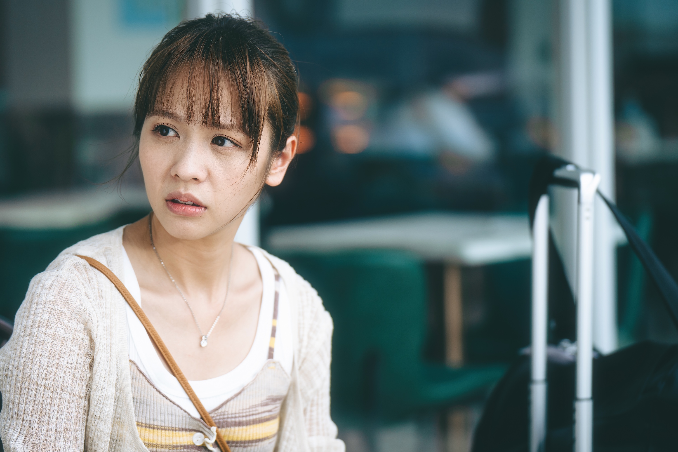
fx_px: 1921
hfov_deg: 20.0
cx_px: 339
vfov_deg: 13.4
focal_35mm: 102
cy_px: 226
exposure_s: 1/1000
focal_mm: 102
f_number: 2.8
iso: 200
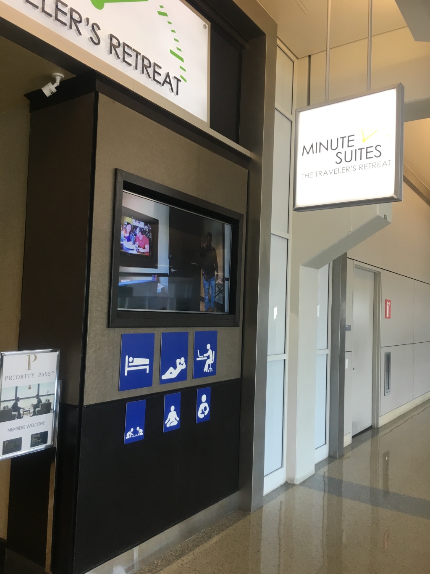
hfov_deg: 48.2
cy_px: 287
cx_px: 215
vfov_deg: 61.7
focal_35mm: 29
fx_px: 480
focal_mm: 4.15
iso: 32
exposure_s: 1/30
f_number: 2.2
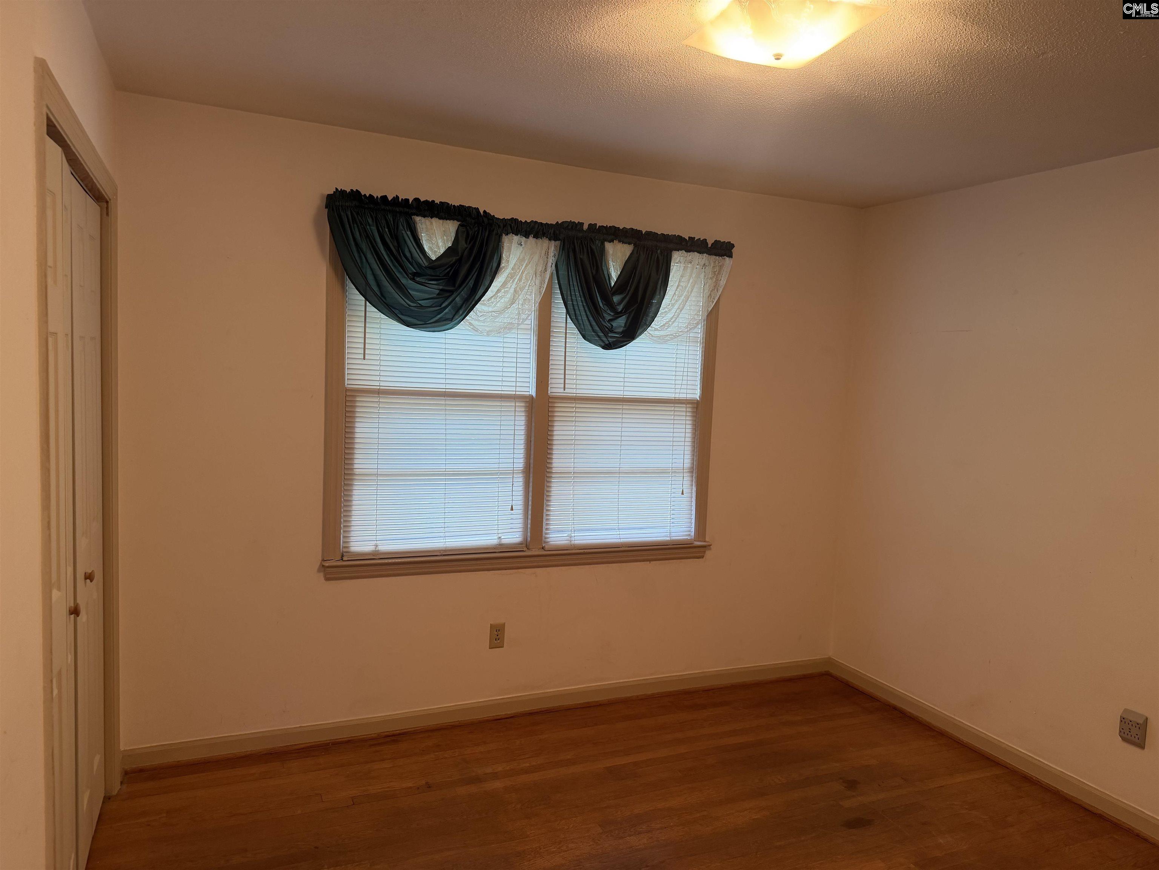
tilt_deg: -5.0
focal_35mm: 24
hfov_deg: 71.6
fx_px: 804
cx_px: 580
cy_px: 435
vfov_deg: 56.8
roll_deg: -2.7
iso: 160
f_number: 1.78
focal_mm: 6.76
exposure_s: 1/60
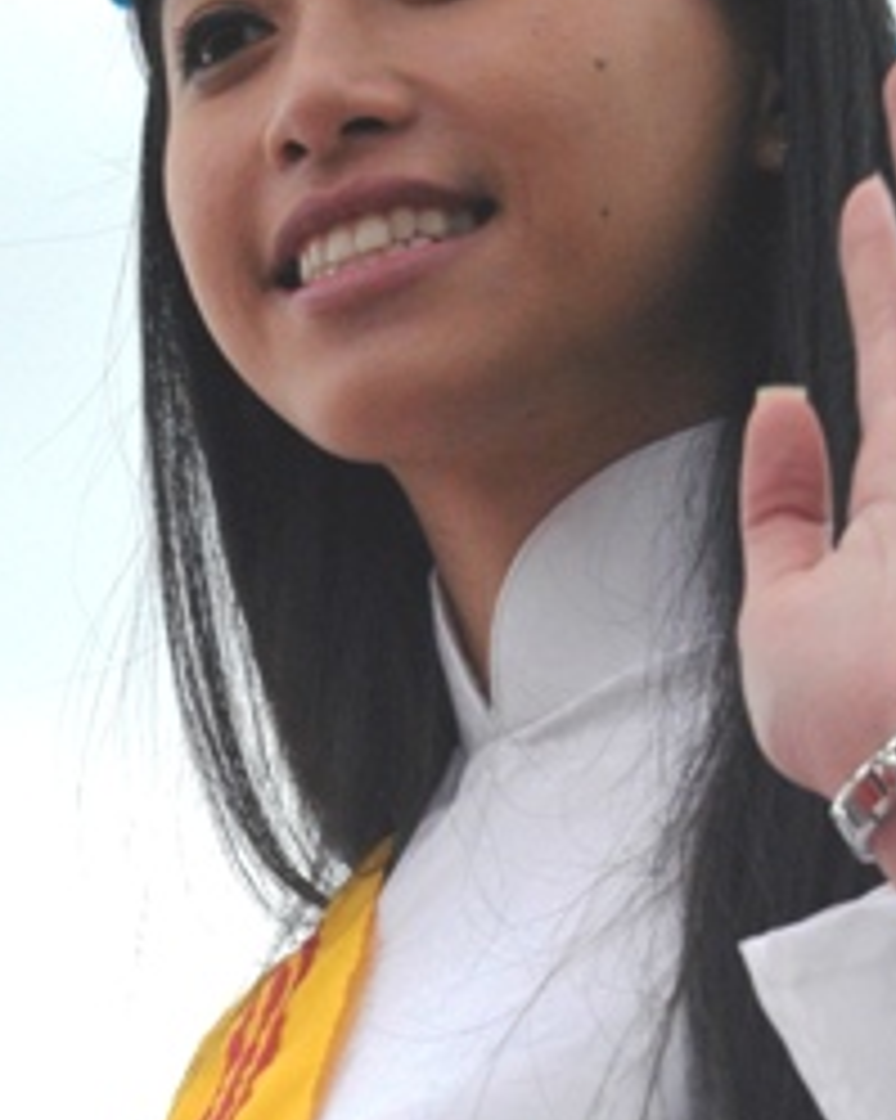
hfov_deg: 7.8
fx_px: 6600
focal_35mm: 199
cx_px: 428
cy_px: 1008
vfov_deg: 9.7
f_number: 10
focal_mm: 44
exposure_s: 1/500
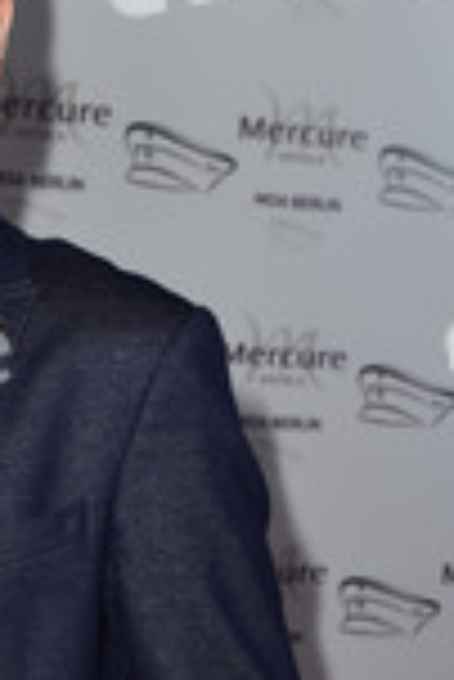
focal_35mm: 119
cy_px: 585
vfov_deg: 17.0
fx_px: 2246
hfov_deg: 11.3
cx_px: -90
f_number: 5.6
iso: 640
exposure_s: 1/160
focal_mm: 45
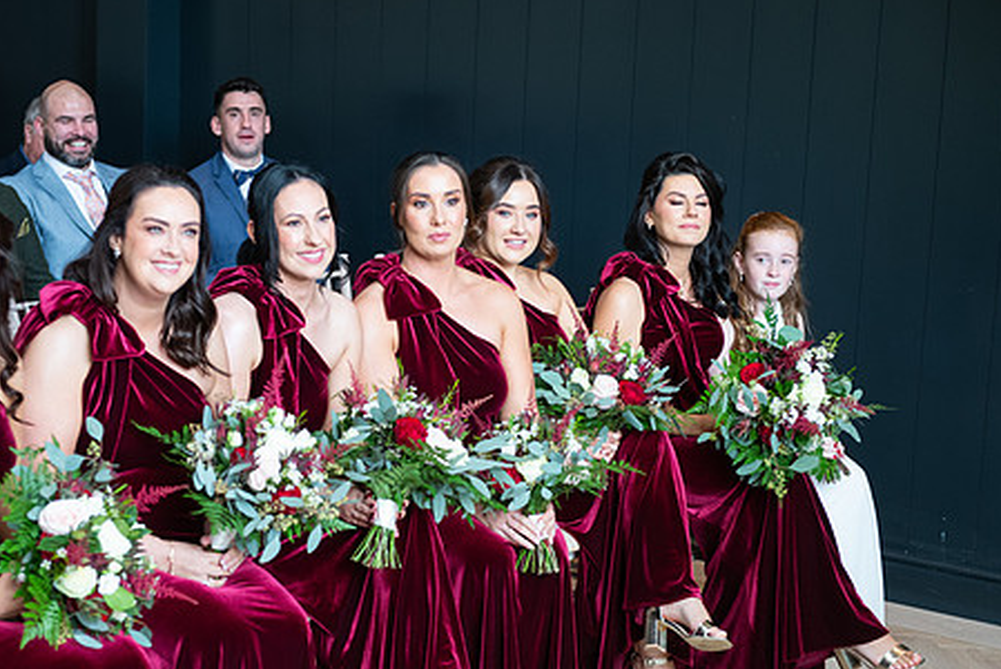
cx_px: 375
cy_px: 405
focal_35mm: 80
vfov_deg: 17.1
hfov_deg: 25.3
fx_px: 2226
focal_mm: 62
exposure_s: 1/160
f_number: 3.5
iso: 640
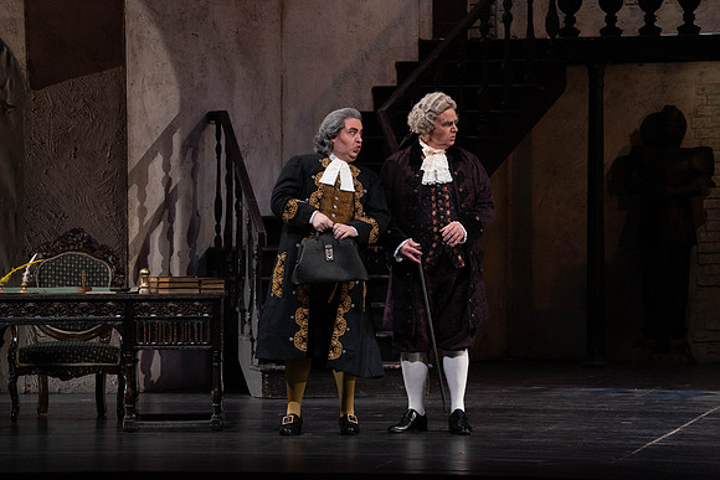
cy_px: 240
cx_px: 360
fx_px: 3581
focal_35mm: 179
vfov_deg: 7.7
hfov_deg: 11.5
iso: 3200
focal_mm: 179
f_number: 8
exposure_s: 1/250
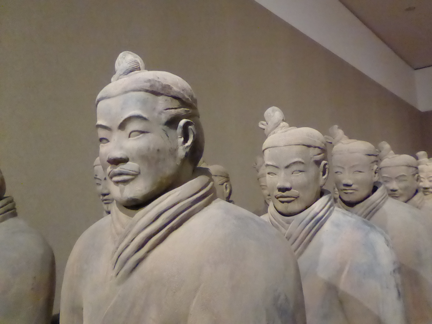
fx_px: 424
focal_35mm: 34
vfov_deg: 41.8
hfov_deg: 54.0
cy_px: 162
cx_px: 216
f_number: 3.6
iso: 3200
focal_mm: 5.8
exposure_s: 1/25
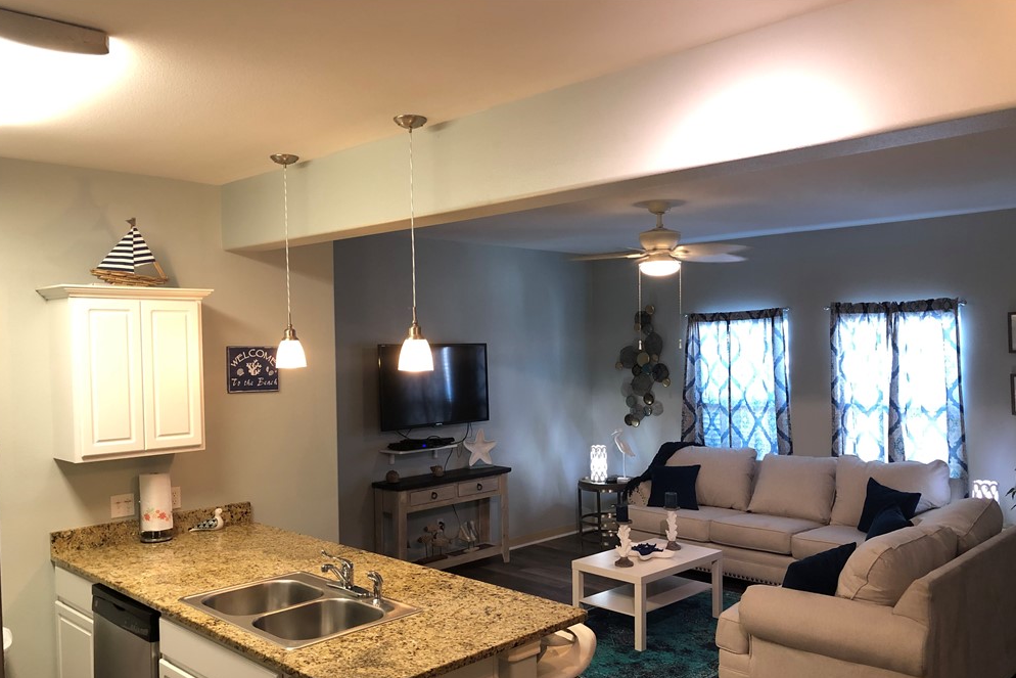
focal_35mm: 30
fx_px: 847
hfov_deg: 61.9
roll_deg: +1.7
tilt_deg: -2.8
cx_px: 509
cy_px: 388
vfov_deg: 43.5
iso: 64
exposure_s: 1/15
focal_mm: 3.99
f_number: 1.8
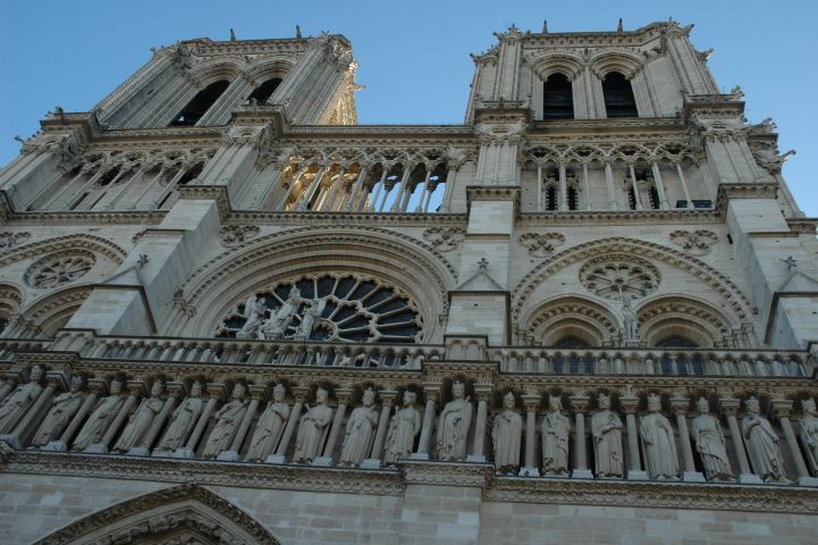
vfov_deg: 36.8
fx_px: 818
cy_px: 272
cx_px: 409
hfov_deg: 53.2
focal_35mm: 36
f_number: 10
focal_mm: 24
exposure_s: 1/80
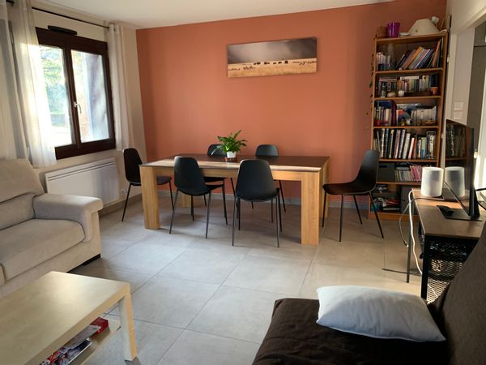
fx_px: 365
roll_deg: +0.9
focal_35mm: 26
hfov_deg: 67.3
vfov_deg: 53.1
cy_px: 182
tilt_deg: -11.0
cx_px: 243
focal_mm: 4.25
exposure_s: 1/60
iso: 250
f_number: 1.8
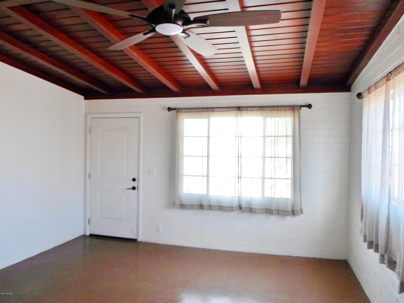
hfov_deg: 69.4
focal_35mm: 25
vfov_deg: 54.9
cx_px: 202
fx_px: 292
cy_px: 152
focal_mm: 4.5
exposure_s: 1/45
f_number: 2.5
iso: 80
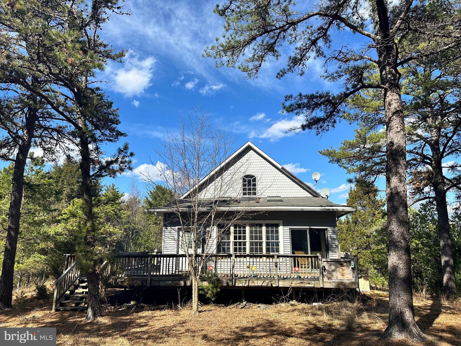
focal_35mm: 24
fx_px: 320
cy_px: 173
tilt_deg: +12.3
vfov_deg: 56.8
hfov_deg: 71.6
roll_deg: +1.3
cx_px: 230
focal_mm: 6.86
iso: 80
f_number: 1.78
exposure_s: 1/3861
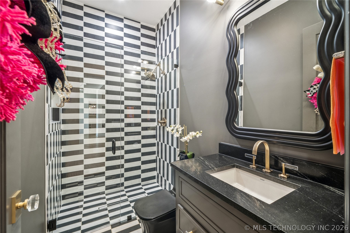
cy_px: 116
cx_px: 175
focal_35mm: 14
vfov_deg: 81.2
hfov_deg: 104.3
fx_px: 136
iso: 640
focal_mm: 14
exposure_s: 1/5
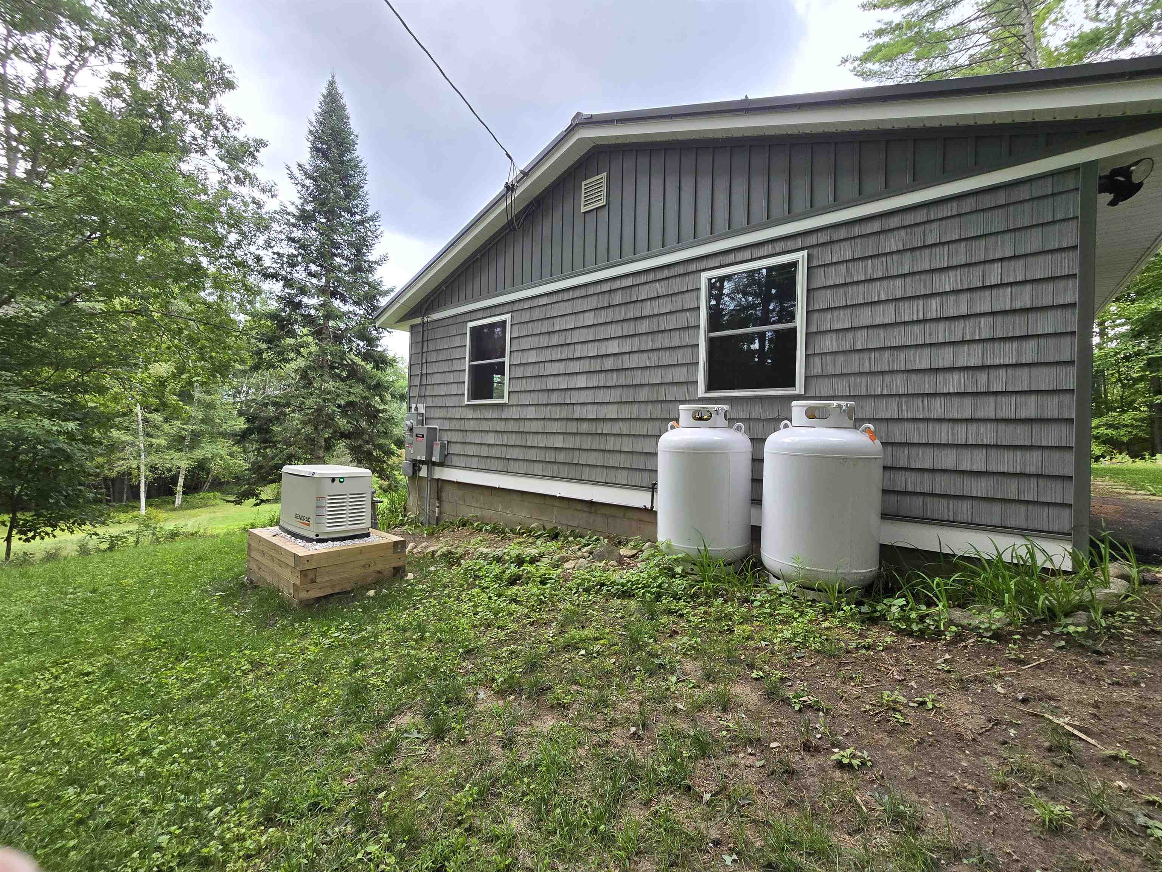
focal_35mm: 13
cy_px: 436
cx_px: 581
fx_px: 436
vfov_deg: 89.9
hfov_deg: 106.2
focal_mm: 2.2
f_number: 2.2
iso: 100
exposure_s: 1/359
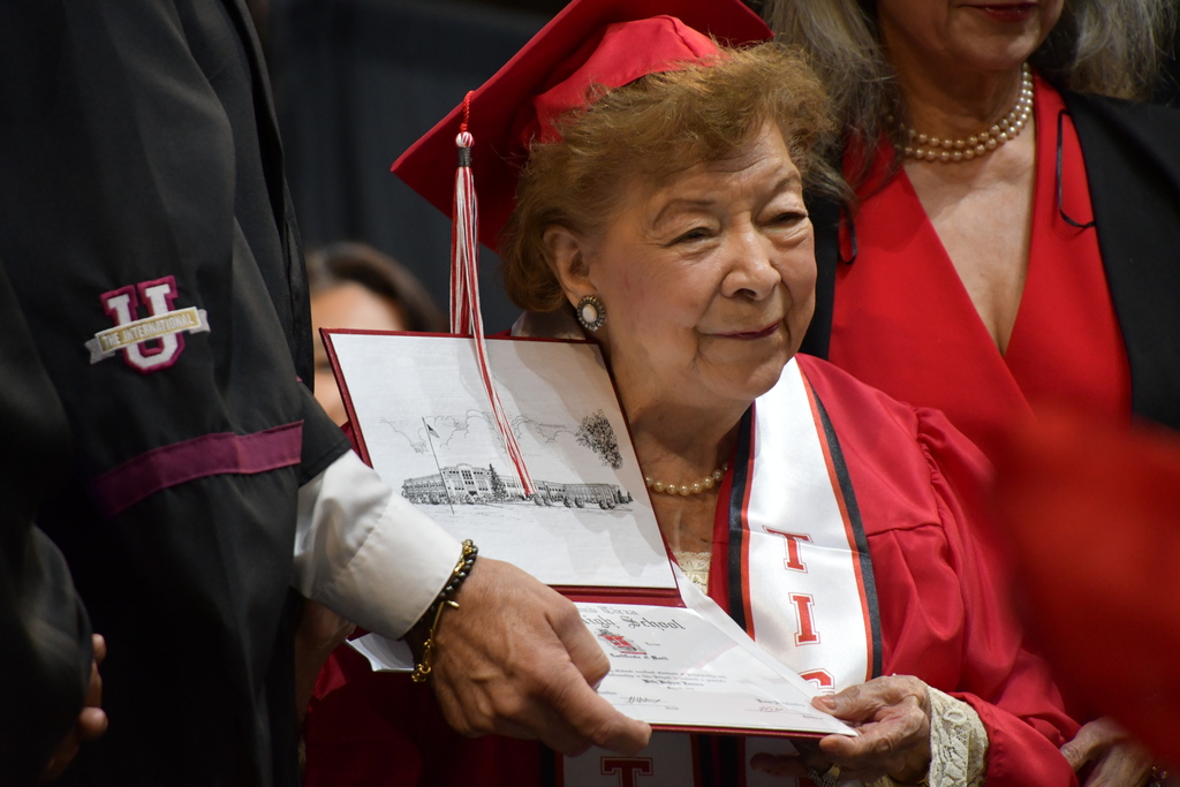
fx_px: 14751
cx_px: 590
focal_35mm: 450
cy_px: 394
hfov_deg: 4.6
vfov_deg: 3.1
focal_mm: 300
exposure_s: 1/320
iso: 2000
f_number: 6.3
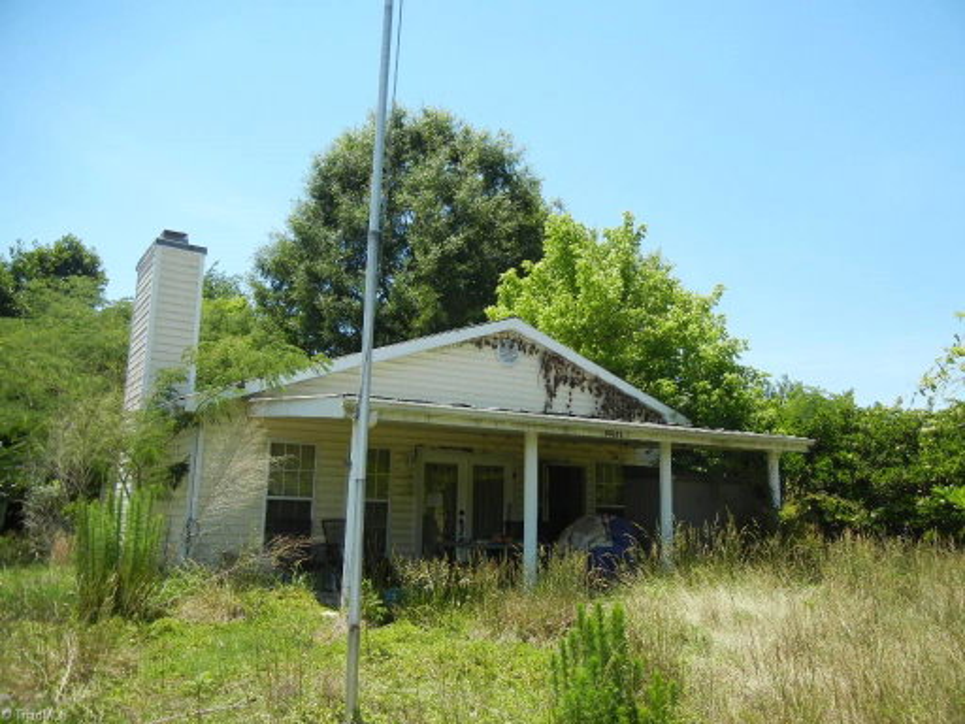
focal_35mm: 30
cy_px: 362
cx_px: 482
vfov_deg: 46.8
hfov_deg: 60.0
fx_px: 836
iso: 160
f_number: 3.5
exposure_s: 1/760
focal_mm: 5.4
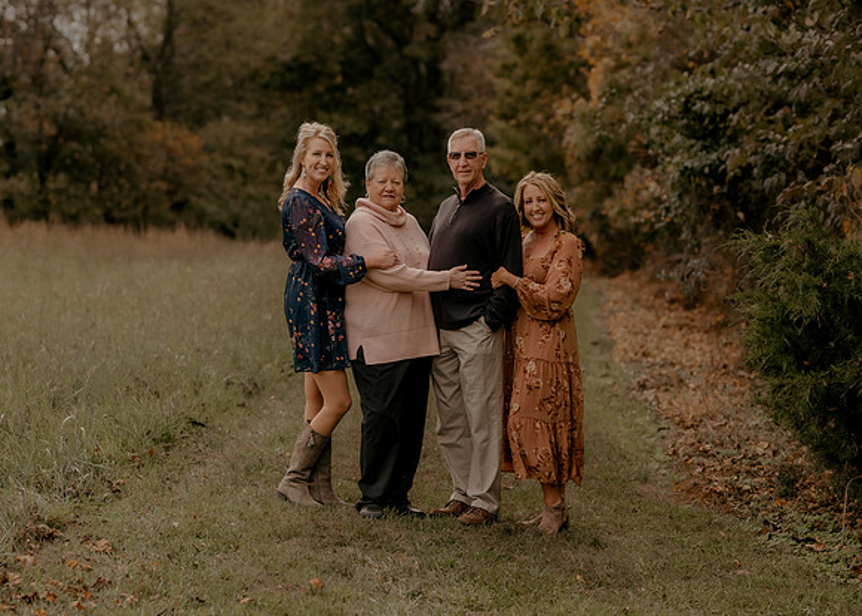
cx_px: 406
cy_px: 319
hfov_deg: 20.5
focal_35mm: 97
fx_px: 2383
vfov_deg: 14.7
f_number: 2.8
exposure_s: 1/800
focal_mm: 85
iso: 125
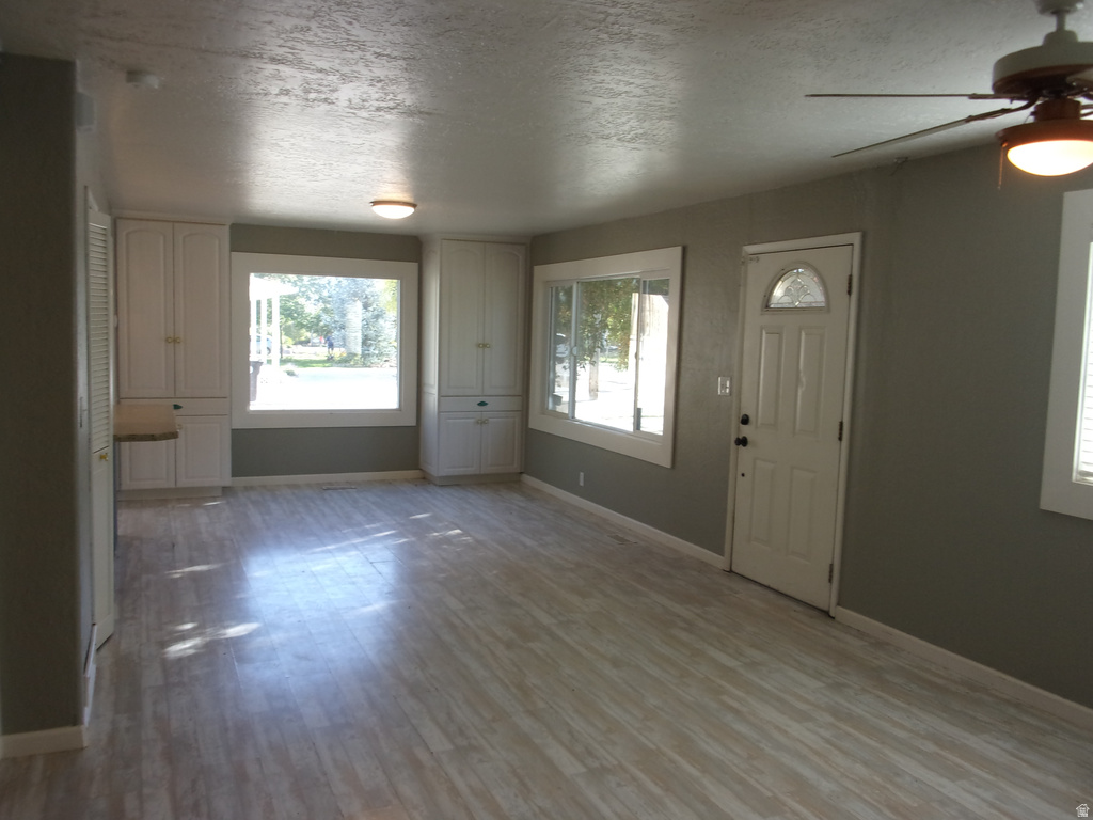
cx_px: 546
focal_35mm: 28
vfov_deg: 49.7
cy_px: 410
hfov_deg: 63.4
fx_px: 884
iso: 103
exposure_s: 1/34
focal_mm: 5.1
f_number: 3.9
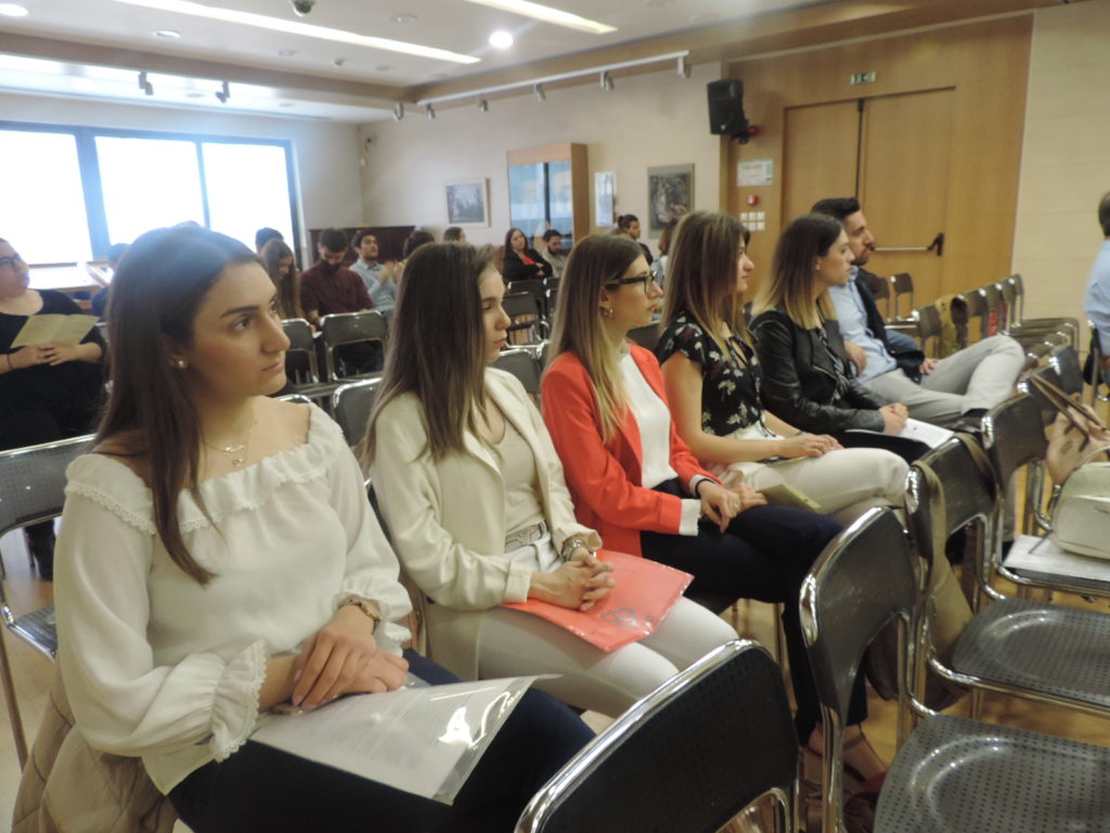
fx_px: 770
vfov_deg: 56.8
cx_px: 555
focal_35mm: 24
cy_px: 416
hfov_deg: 71.6
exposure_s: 1/25
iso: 400
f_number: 3
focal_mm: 4.3
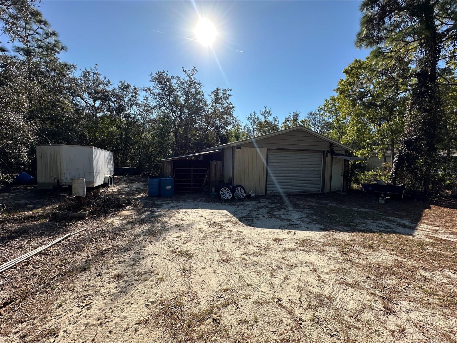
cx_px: 228
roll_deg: -0.6
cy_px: 172
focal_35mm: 14
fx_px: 185
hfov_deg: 102.1
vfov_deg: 85.7
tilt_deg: -4.8
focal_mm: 2.22
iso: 40
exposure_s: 1/1595
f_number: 2.2
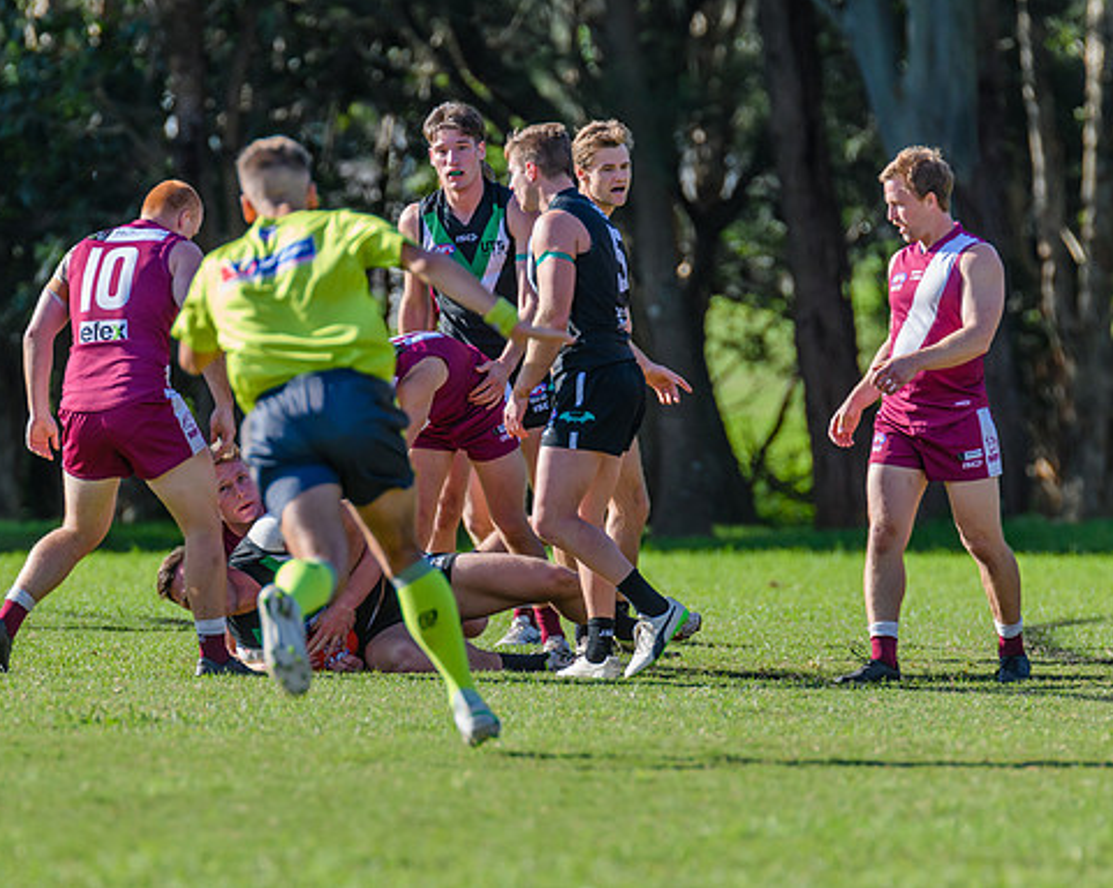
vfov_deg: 2.5
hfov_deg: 3.1
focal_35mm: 615
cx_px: 395
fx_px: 20242
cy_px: 554
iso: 800
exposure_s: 1/1600
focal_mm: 420
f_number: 6.3
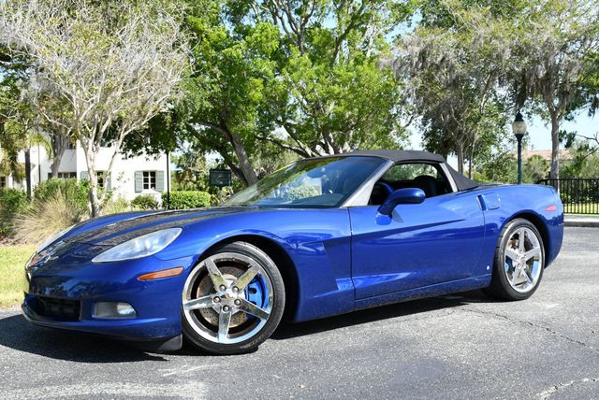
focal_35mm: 40
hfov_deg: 48.4
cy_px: 200
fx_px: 666
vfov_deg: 33.5
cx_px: 300
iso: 200
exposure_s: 1/250
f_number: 8
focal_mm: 20
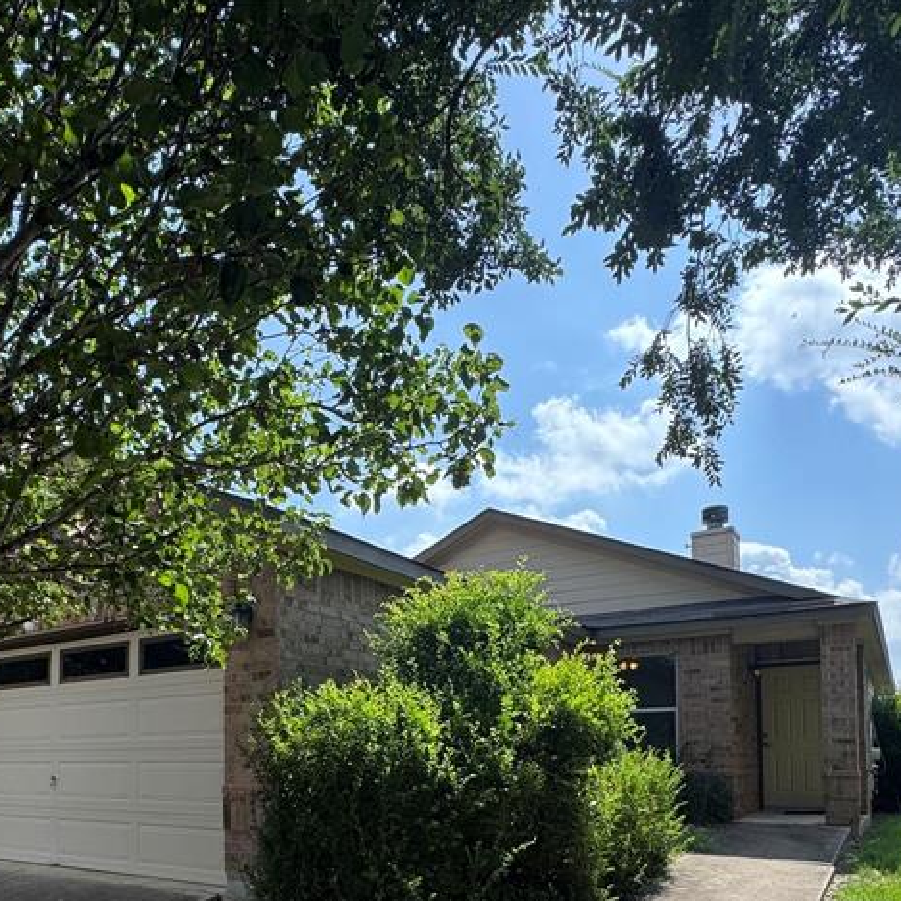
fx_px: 795
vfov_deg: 54.7
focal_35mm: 27
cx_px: 373
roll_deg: +0.4
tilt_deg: +2.1
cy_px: 730
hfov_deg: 58.7
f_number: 2.2
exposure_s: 1/771
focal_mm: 2.22
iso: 50
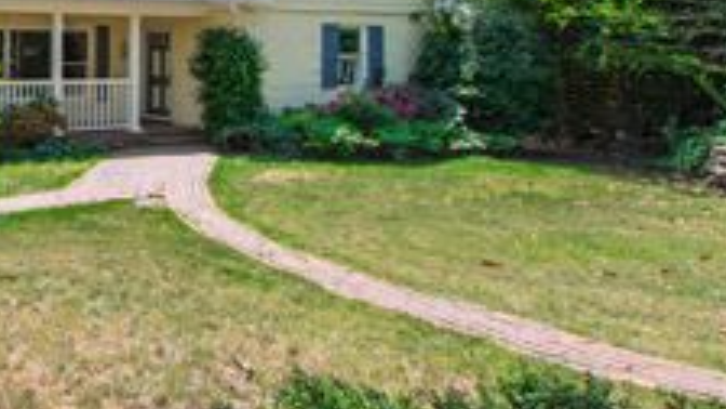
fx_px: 674
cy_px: 73
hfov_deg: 44.7
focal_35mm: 35
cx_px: -52
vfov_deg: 32.6
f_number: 8
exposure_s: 1/320
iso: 200
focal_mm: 10
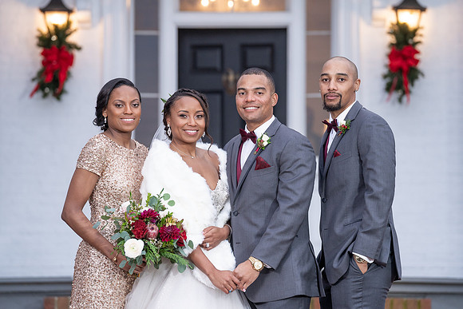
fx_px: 2437
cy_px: 157
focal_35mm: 189
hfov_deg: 10.9
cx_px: 229
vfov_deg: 7.3
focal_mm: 176
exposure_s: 1/200
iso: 640
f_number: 4
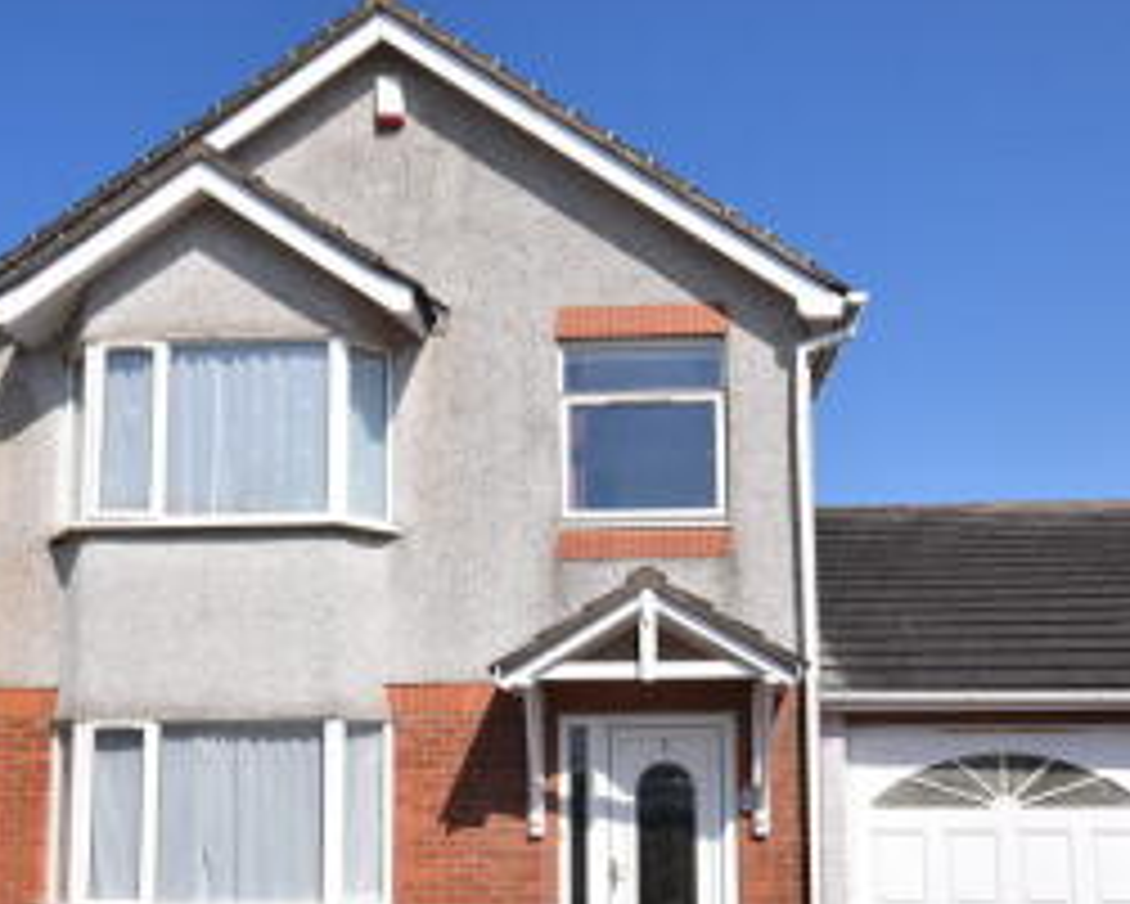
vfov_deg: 44.1
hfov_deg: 55.6
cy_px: 695
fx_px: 1071
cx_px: 551
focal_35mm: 32
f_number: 10
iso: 200
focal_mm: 12
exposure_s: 1/400
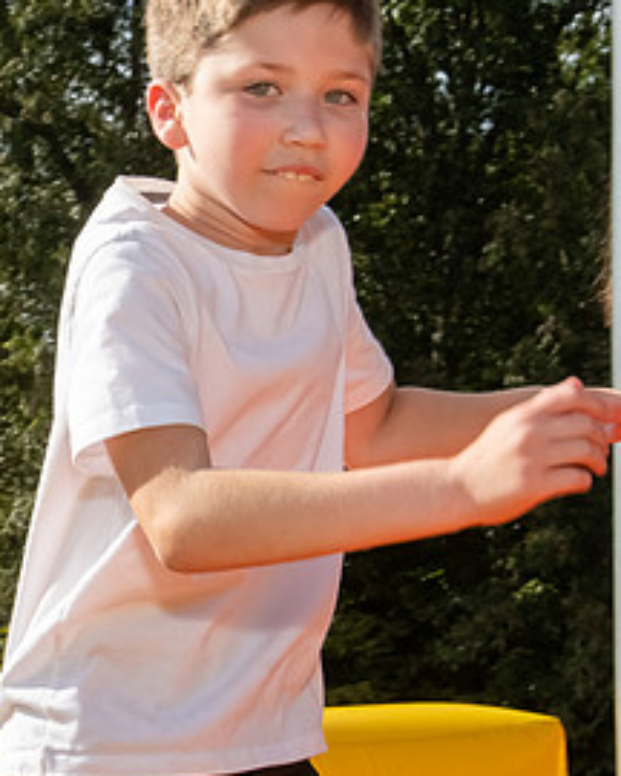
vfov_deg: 17.5
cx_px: -61
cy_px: 583
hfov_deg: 13.8
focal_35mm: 109
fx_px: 2504
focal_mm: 31
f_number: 14
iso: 400
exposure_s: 1/250
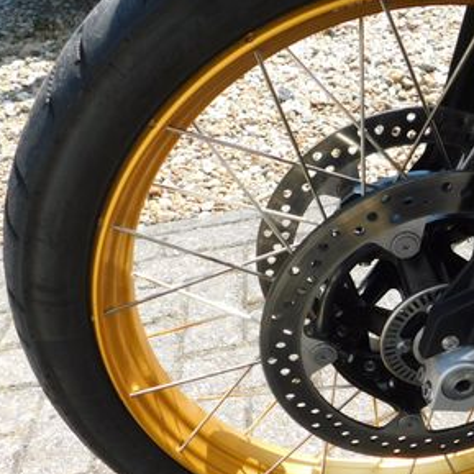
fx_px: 697
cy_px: 276
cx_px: 408
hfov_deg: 35.7
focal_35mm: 45
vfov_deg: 37.5
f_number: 3
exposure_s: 1/500
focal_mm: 4
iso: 125
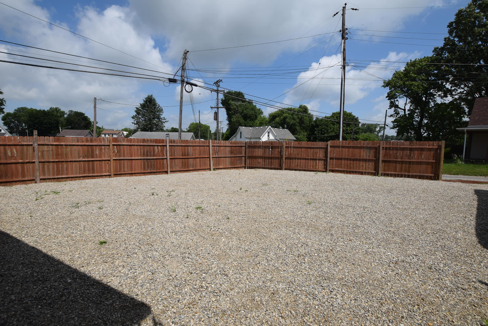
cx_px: 244
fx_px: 203
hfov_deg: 100.3
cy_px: 163
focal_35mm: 15
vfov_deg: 77.4
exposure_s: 1/400
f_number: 10
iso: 200
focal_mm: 10
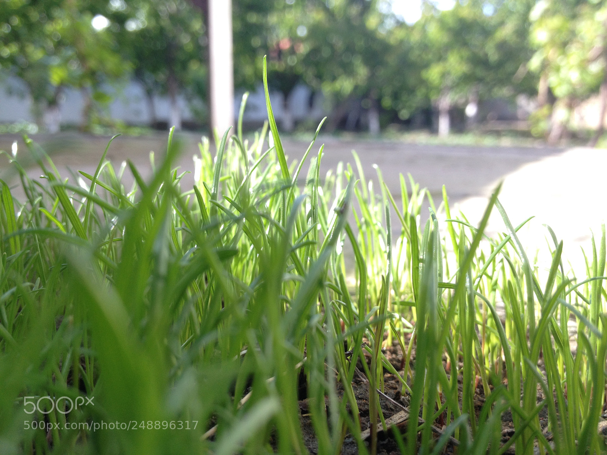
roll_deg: +0.1
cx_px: 304
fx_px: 614
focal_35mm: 35
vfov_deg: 40.7
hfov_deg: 52.6
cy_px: 228
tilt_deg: -11.6
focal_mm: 4.28
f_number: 2.4
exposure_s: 1/205
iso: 50
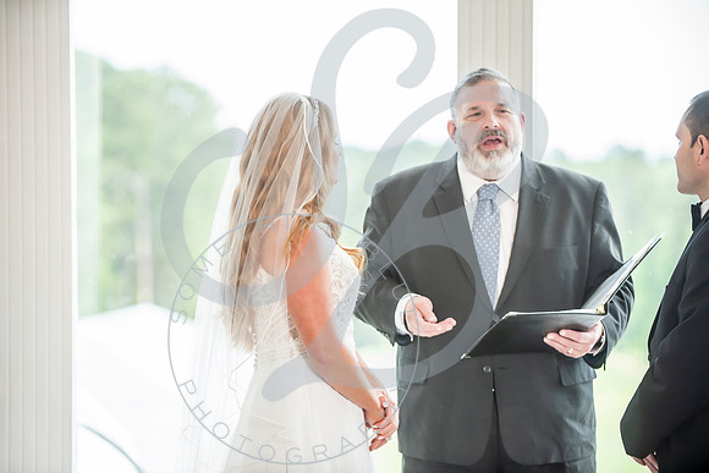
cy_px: 237
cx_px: 345
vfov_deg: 10.5
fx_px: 2586
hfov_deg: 15.6
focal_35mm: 131
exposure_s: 1/250
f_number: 2.8
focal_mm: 125
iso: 400
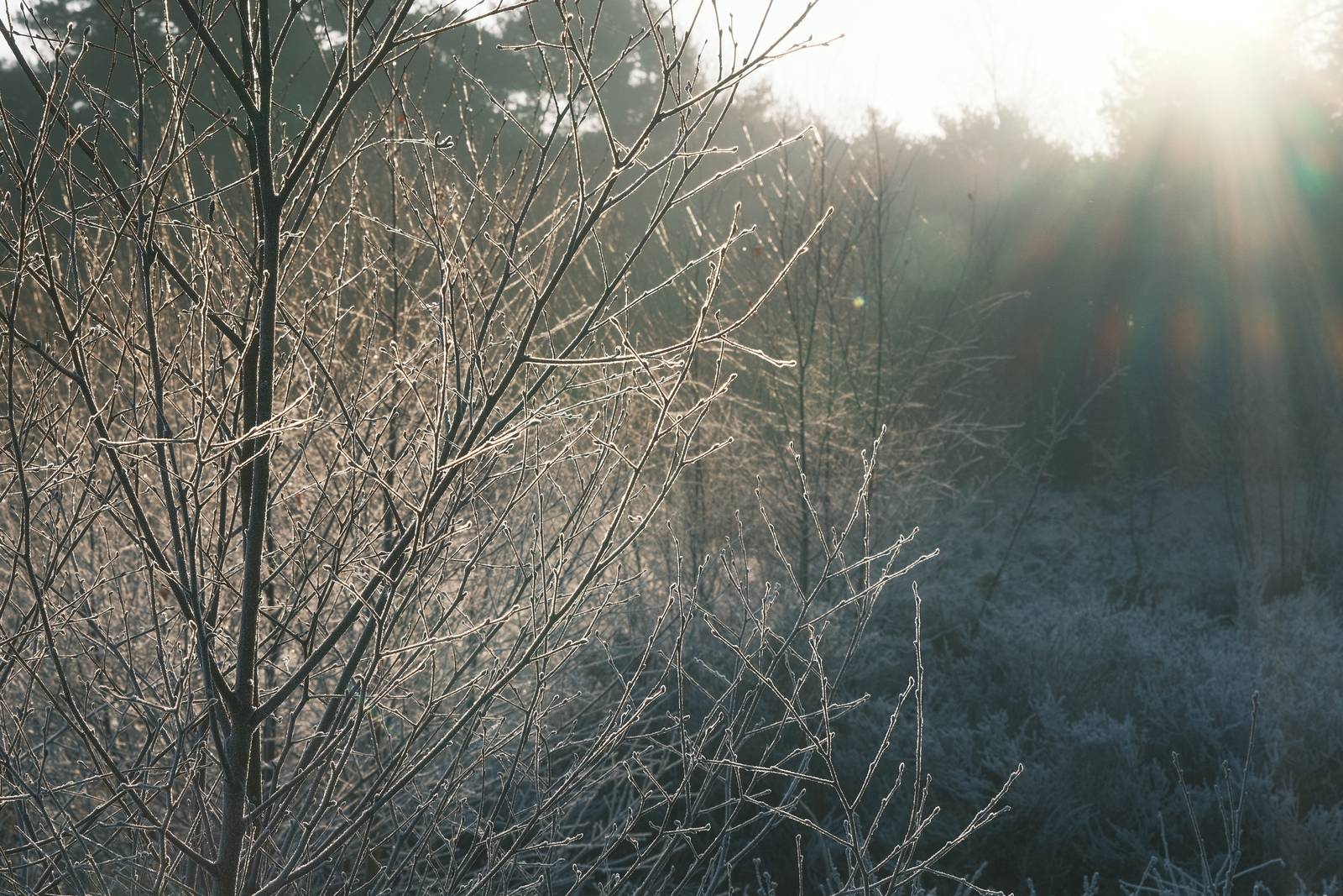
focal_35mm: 70
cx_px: 672
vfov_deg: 19.5
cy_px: 448
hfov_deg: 28.8
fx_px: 2611
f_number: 11
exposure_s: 1/340
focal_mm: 46.6
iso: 640
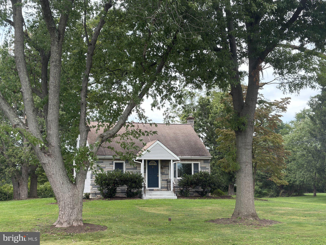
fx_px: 490
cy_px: 122
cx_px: 163
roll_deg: +1.5
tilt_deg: +8.6
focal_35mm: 52
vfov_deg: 28.0
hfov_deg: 36.8
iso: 50
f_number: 1.6
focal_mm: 5.96
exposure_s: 1/1117
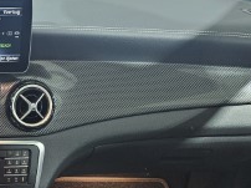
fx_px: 529
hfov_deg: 24.6
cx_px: -36
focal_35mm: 73
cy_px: 178
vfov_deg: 19.7
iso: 500
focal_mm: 6.3
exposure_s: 1/33
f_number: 1.7
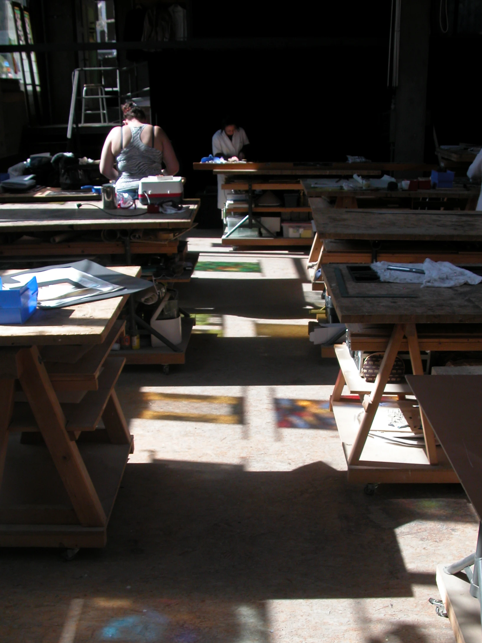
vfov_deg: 45.6
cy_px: 370
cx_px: 255
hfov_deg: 35.1
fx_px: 761
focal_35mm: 41
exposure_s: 1/169
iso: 100
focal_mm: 8.9
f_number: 5
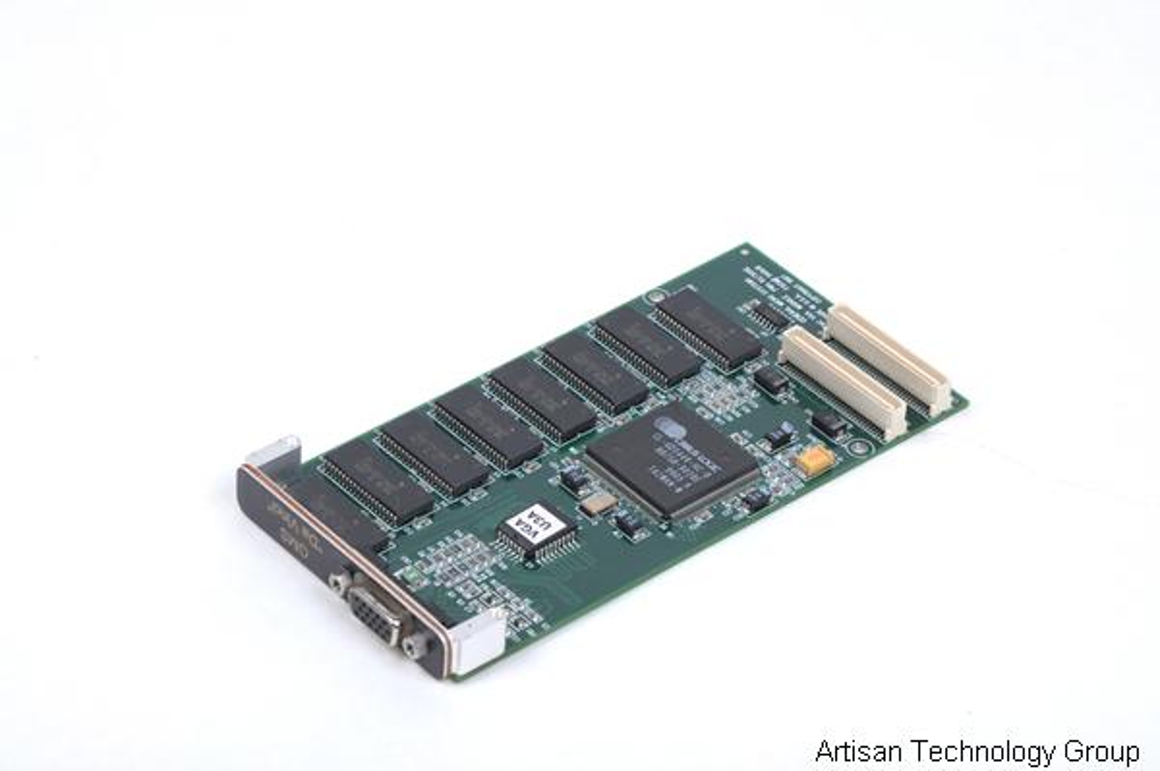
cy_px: 386
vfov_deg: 8.7
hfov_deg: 13.1
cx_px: 580
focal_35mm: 158
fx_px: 5071
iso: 400
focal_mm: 105
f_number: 14
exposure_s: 1/200
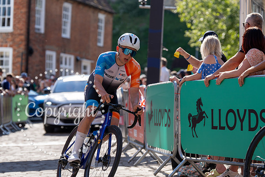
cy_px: 88
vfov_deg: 12.0
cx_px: 132
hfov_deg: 17.9
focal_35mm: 114
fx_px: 839
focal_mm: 114
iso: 160
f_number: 3.5
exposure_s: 1/1000
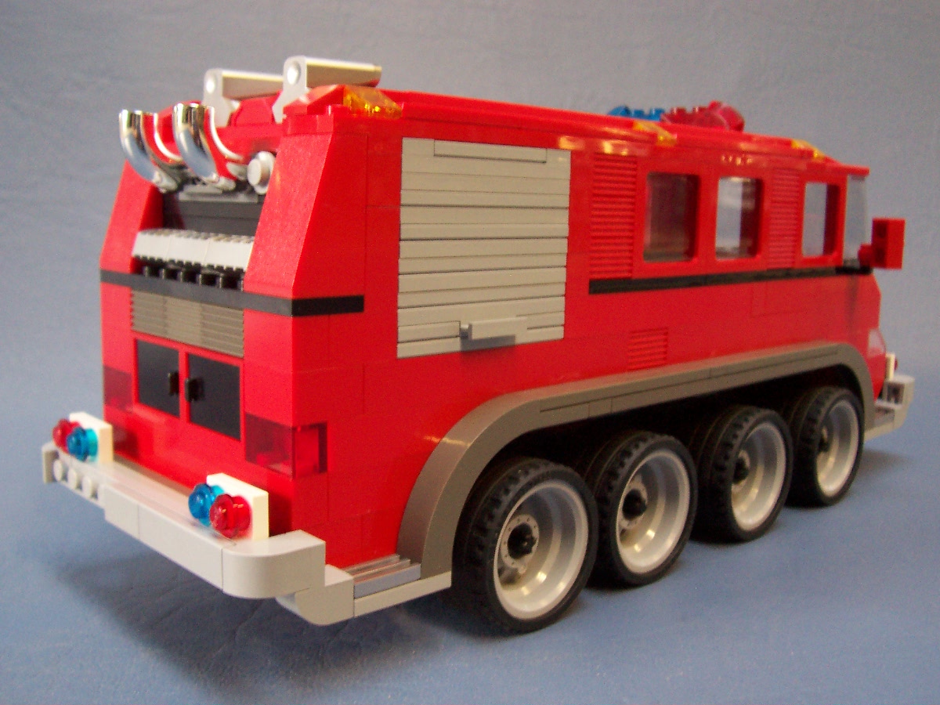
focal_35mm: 37
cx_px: 470
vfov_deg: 38.7
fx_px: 1005
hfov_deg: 50.1
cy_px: 352
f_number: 2.8
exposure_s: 1/15
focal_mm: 5.6
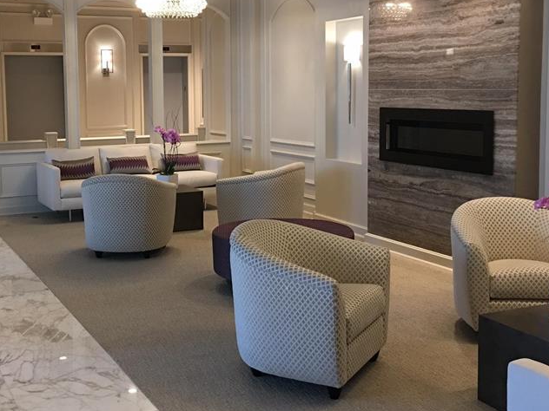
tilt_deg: -4.4
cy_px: 156
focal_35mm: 47
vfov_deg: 30.8
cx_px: 222
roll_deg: +0.8
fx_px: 745
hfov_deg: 40.3
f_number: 2.2
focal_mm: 4.15
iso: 64
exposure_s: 1/15
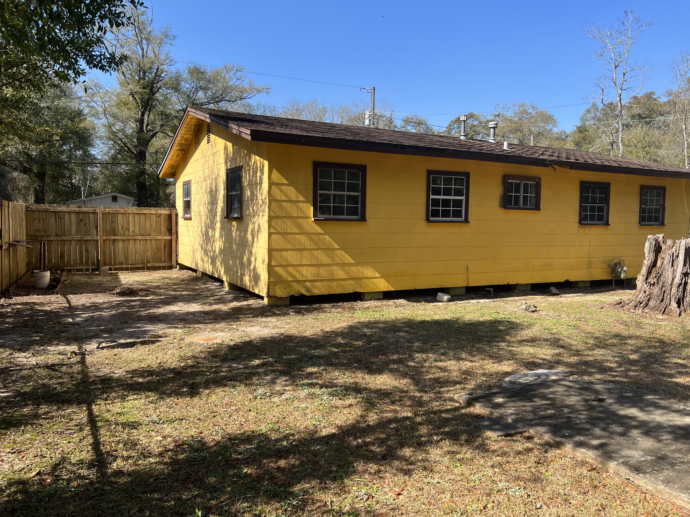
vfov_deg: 53.1
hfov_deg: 67.3
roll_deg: -1.2
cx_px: 345
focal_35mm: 26
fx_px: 518
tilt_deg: -4.4
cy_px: 258
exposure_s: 1/1901
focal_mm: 5.7
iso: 50
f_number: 1.5
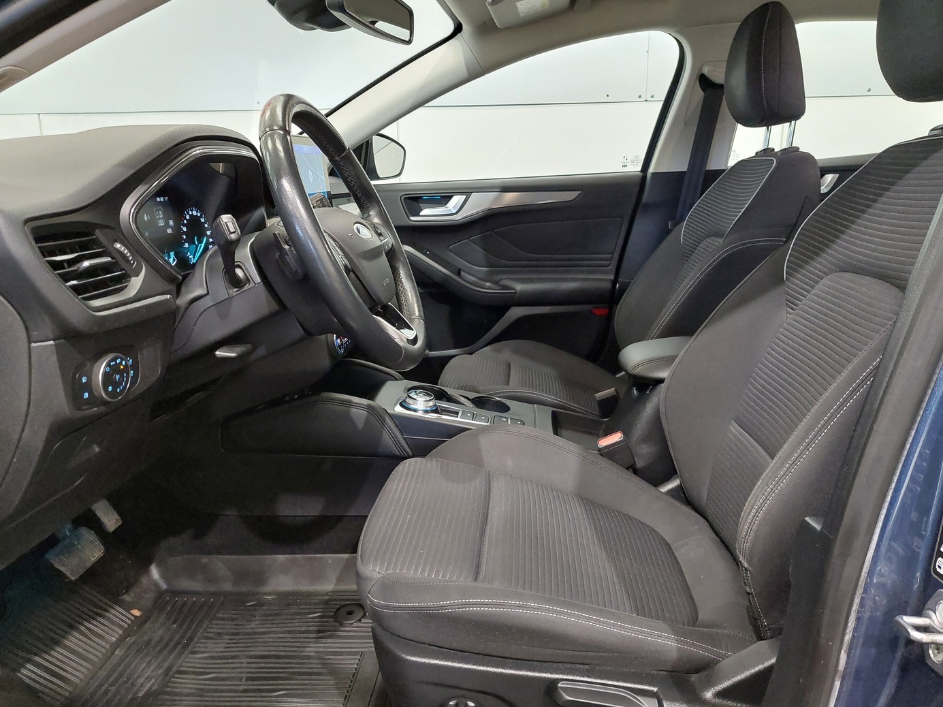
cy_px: 350
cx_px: 472
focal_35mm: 26
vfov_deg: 53.0
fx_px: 708
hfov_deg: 67.3
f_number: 1.8
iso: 500
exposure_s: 1/33
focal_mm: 5.23
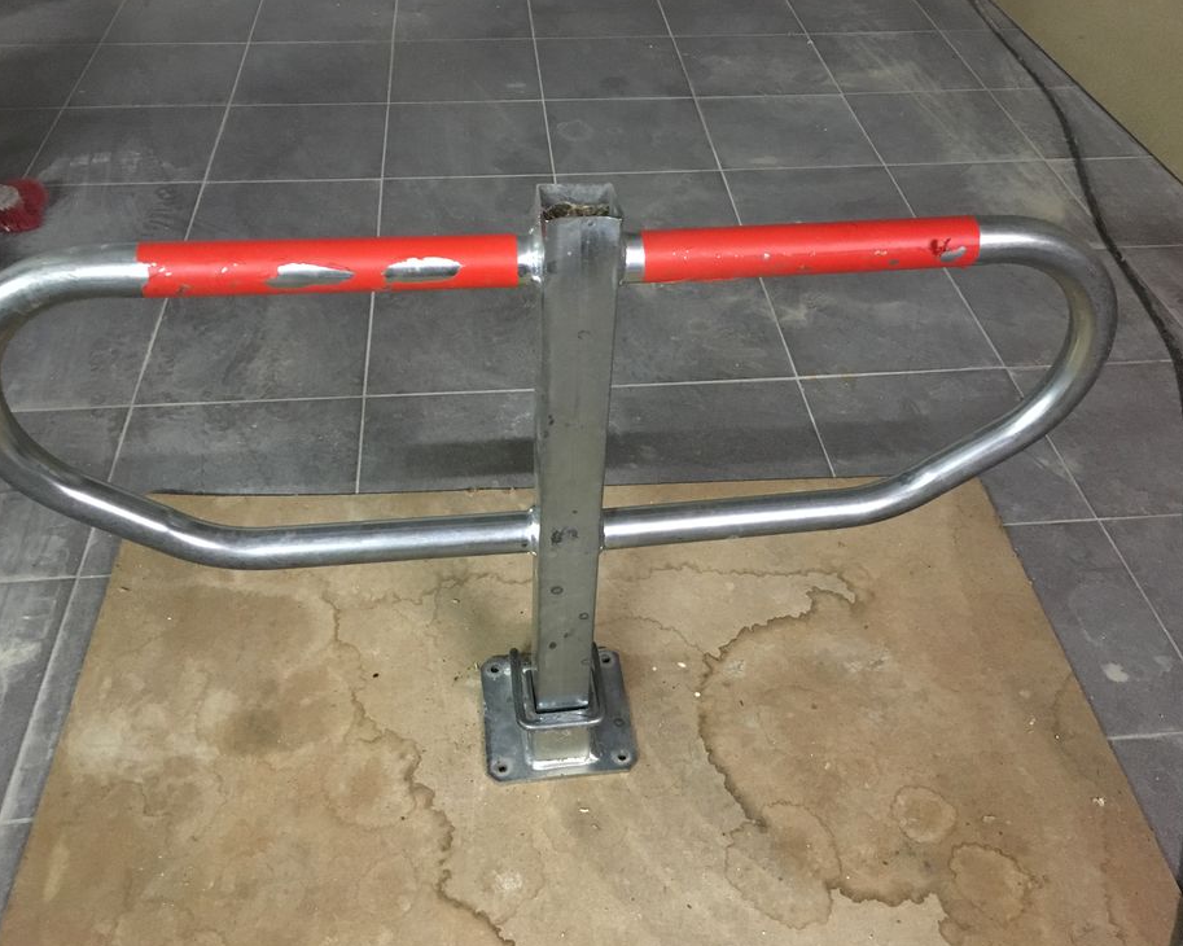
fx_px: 1085
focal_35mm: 31
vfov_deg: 47.1
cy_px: 473
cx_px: 593
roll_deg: -0.5
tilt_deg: -44.3
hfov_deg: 57.2
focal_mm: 4.15
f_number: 2.2
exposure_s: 1/17
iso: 400
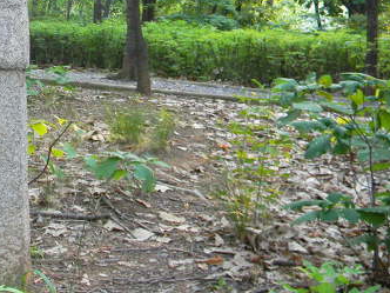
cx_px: -14
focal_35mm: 76
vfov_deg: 19.1
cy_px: 46
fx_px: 856
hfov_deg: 24.3
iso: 80
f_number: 3.7
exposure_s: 1/8.2
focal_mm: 6.4
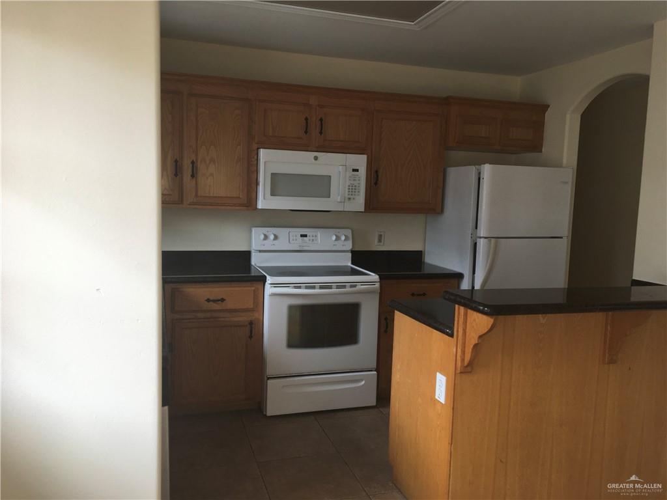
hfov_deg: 61.7
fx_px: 559
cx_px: 334
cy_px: 250
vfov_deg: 48.2
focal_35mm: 29
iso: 25
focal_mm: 4.15
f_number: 2.2
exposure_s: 1/40
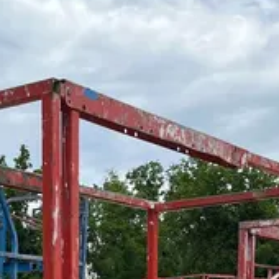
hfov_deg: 17.4
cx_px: 41
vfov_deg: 14.9
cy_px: 531
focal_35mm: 99
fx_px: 903
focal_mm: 5.1
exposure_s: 1/1325
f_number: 1.6
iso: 50
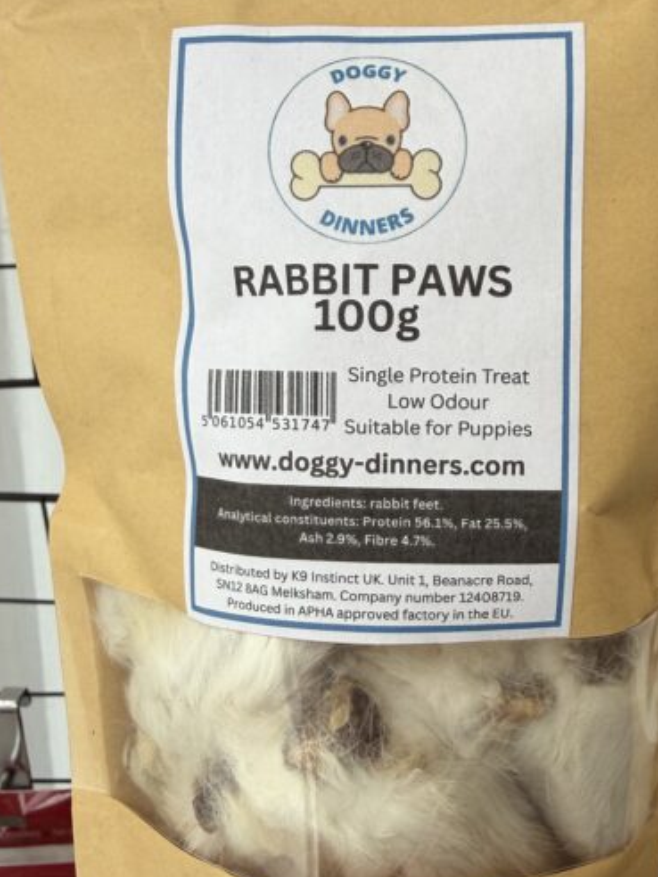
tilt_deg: -15.3
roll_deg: +0.1
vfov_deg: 47.7
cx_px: 403
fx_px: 988
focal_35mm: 39
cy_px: 497
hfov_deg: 36.6
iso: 100
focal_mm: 2.22
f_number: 2.2
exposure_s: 1/121
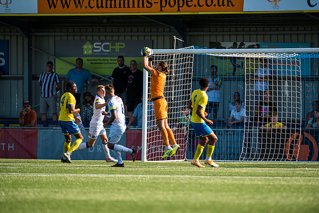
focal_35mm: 400
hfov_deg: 5.2
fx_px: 3545
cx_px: 160
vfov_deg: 3.4
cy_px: 106
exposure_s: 1/1250
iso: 200
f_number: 5
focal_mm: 400
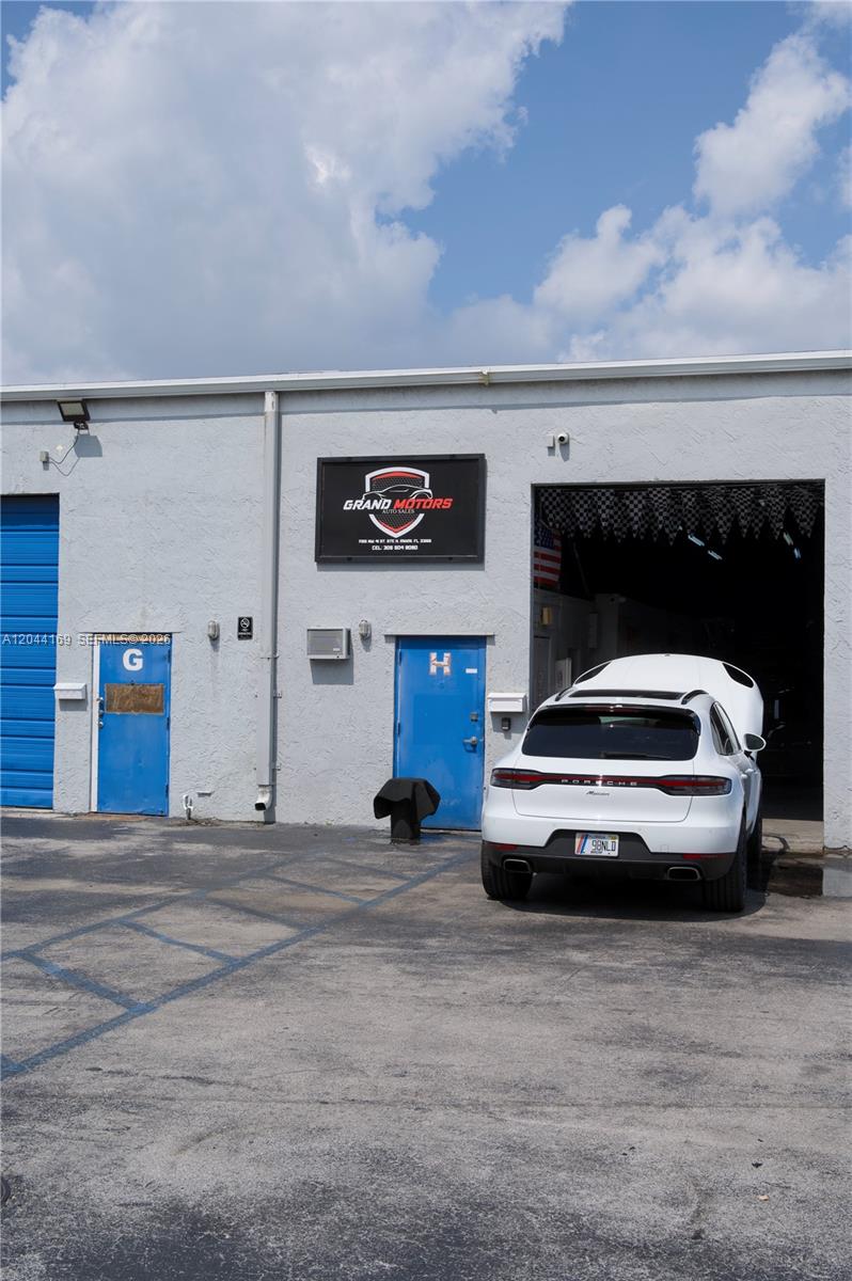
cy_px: 640
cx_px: 426
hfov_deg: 33.3
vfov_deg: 48.5
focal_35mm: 40
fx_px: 1422
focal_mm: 40
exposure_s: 1/500
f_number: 11
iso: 100
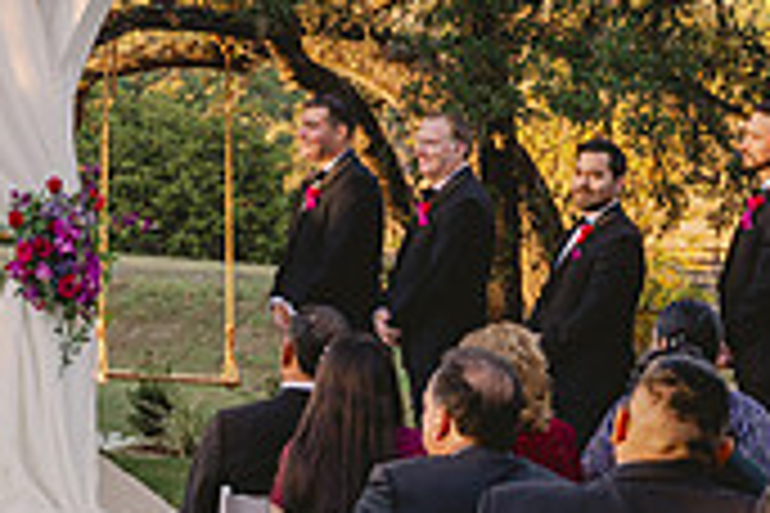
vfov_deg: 8.3
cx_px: -336
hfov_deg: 12.0
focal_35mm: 165
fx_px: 3529
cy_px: 216
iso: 320
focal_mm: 48
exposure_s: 1/500
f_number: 4.5
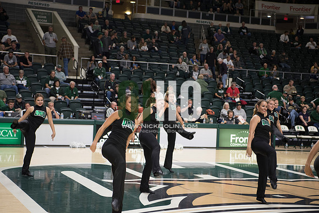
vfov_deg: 19.5
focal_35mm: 70
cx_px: 160
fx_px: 620
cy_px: 106
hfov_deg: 28.8
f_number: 3.5
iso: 2000
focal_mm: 70
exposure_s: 1/500
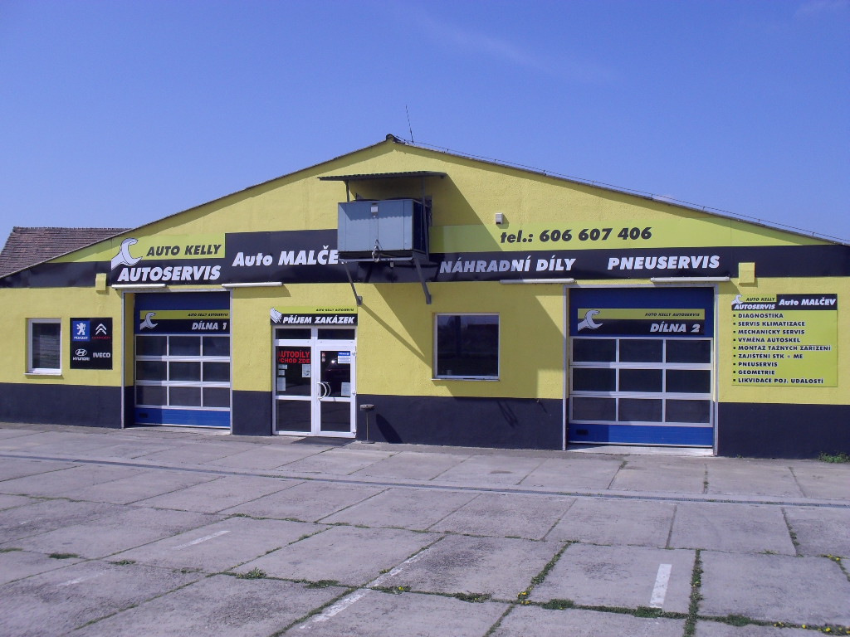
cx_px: 425
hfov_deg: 52.6
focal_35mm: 35
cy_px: 318
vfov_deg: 40.7
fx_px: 859
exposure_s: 1/350
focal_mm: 6.3
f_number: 8.4
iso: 100
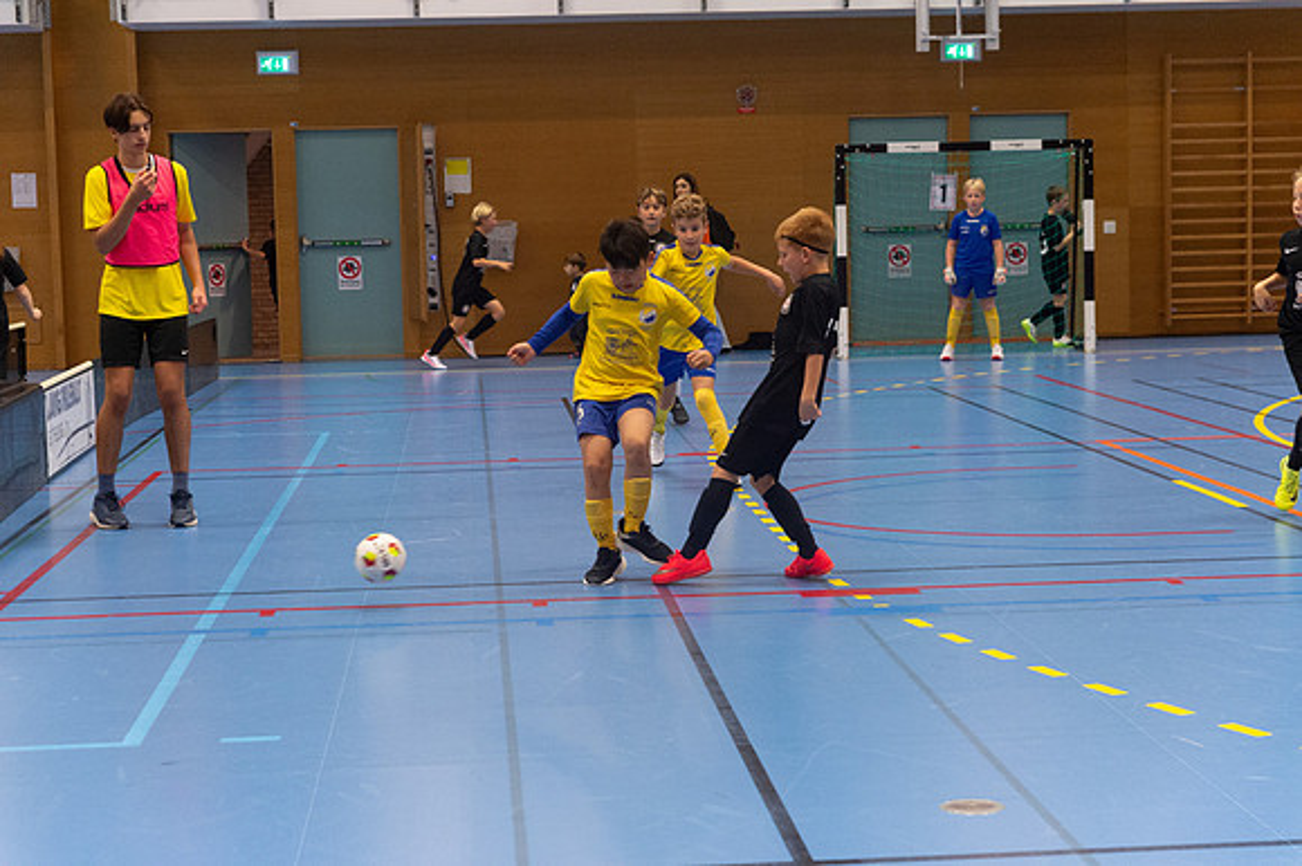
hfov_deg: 28.9
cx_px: 651
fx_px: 2530
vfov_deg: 19.4
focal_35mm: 70
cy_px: 433
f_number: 3.5
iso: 5000
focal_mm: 70
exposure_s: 1/500
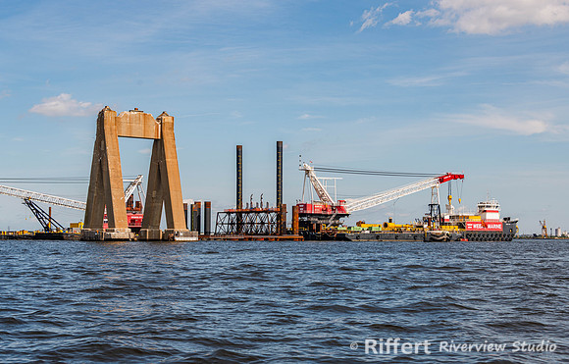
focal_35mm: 64
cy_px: 182
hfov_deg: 31.6
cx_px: 284
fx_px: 1006
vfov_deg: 20.5
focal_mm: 62
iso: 64
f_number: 8
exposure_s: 1/320
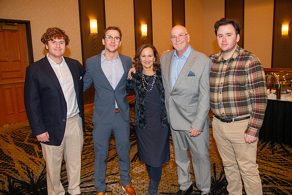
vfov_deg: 46.4
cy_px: 98
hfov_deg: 65.5
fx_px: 227
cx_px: 146
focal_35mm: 28
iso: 2000
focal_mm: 28
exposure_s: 1/60
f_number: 5.6
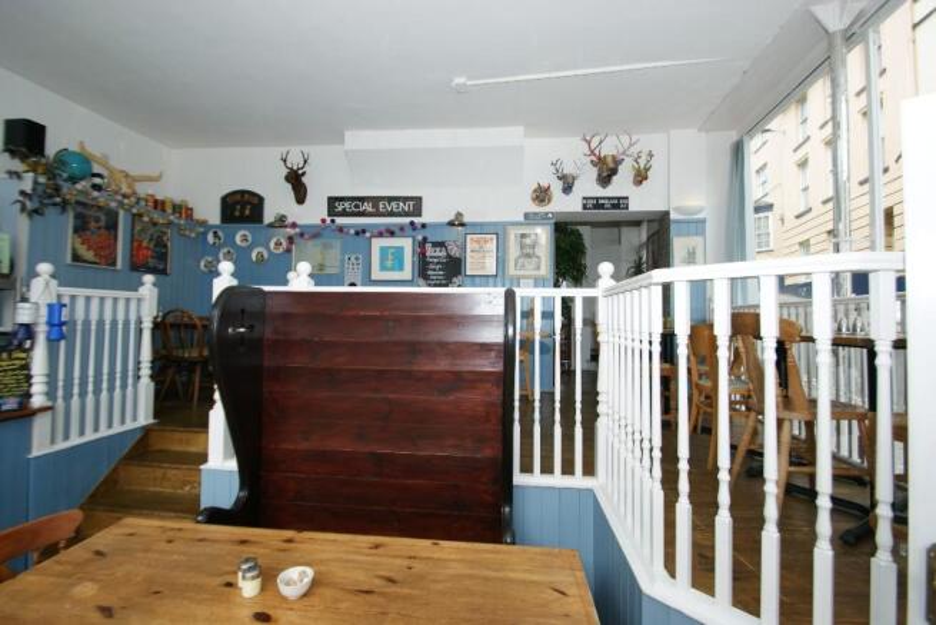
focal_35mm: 15
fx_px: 390
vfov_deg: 77.4
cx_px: 468
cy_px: 312
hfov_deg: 100.4
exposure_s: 1/160
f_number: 4
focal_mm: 10
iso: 125
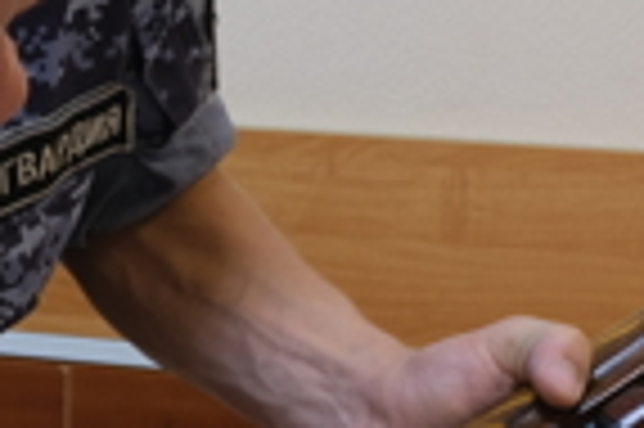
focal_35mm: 152
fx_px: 2716
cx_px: -59
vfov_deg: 8.9
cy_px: 482
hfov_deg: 13.3
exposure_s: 1/38
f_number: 2.8
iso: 320
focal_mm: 19.6
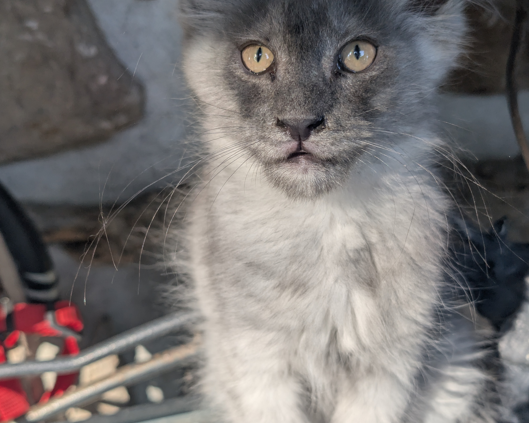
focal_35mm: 48
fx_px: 751
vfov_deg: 31.4
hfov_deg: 38.8
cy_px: 251
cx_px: 281
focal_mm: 6.9
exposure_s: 1/413
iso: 44
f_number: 1.68
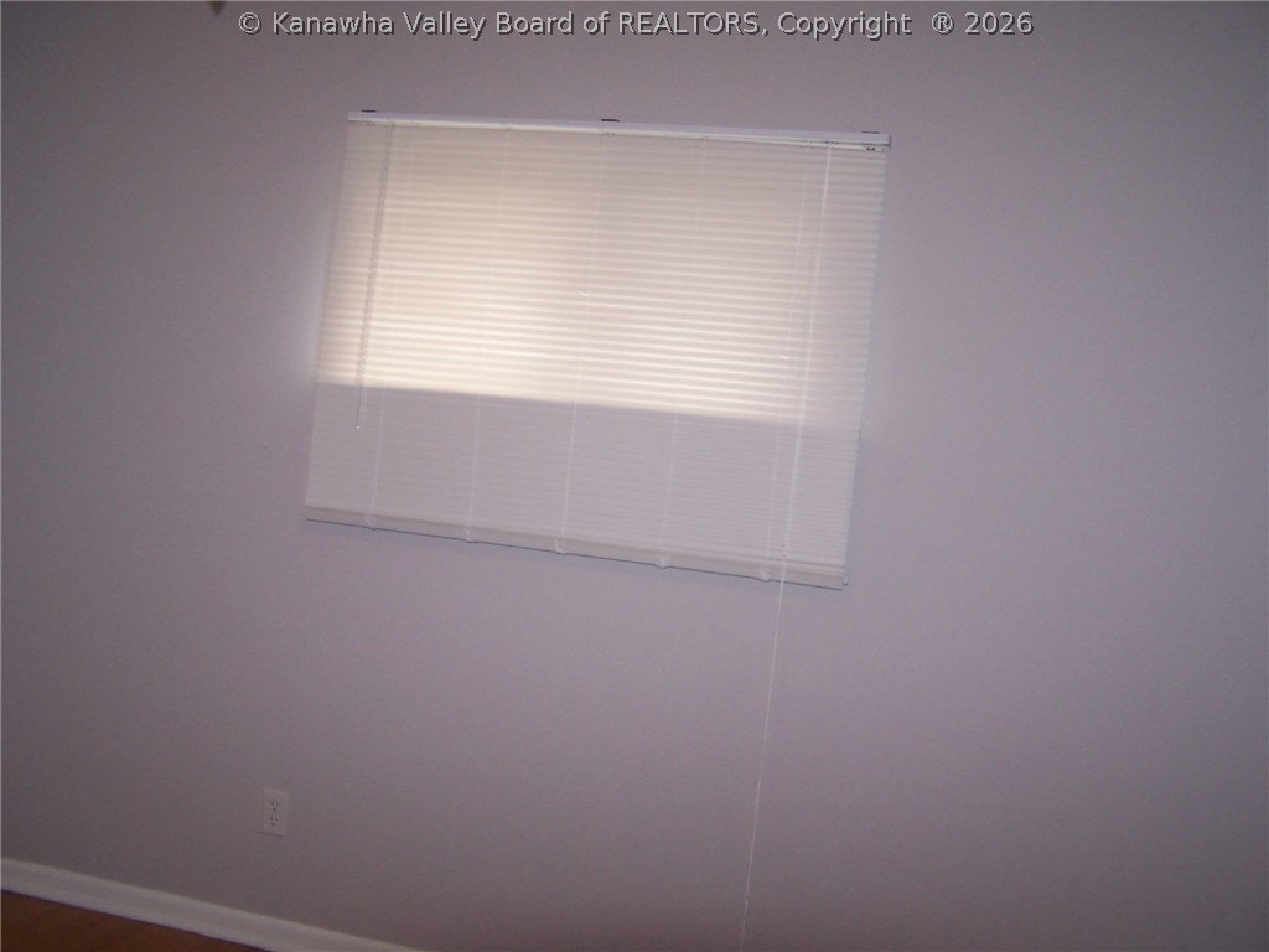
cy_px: 476
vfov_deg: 37.7
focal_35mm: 38
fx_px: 1393
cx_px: 634
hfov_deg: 49.0
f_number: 2.8
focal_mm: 6.3
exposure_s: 1/60
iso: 140
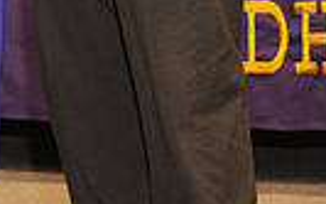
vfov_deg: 4.3
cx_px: -37
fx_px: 2611
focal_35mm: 294
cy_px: -455
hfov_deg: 7.1
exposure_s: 1/60
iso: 1250
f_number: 5.6
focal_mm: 66
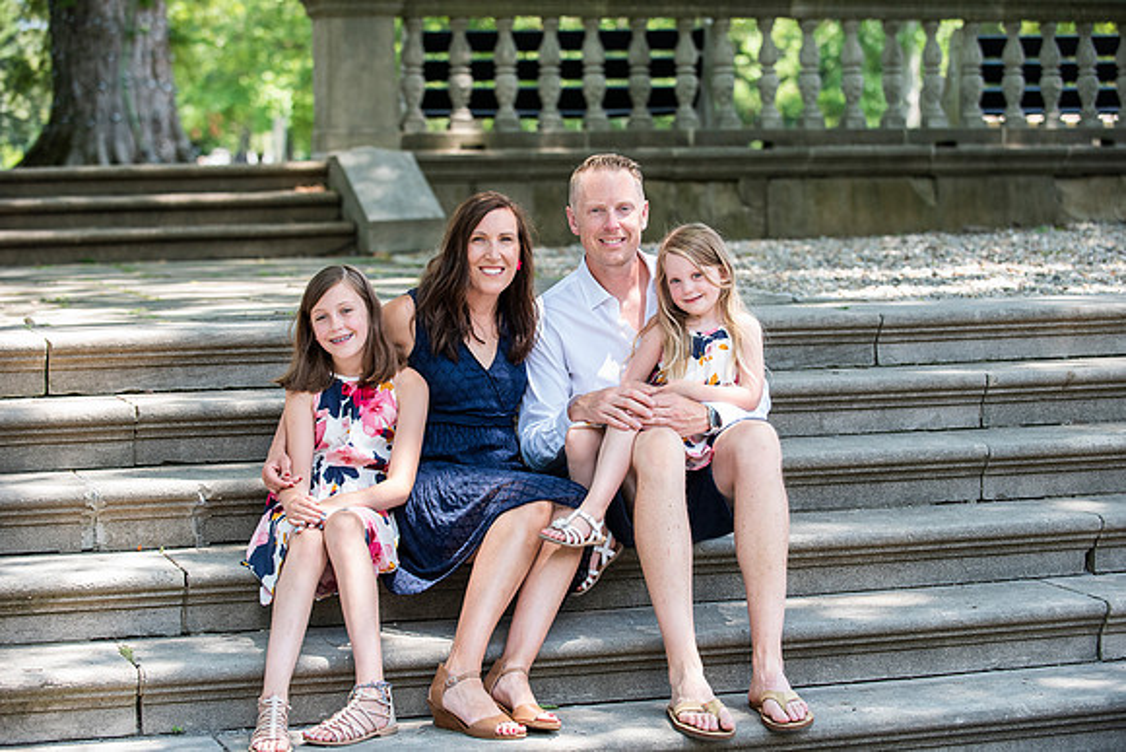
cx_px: 580
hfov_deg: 24.1
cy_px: 365
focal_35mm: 84
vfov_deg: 16.2
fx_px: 2641
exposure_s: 1/800
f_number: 3.5
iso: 800
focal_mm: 82
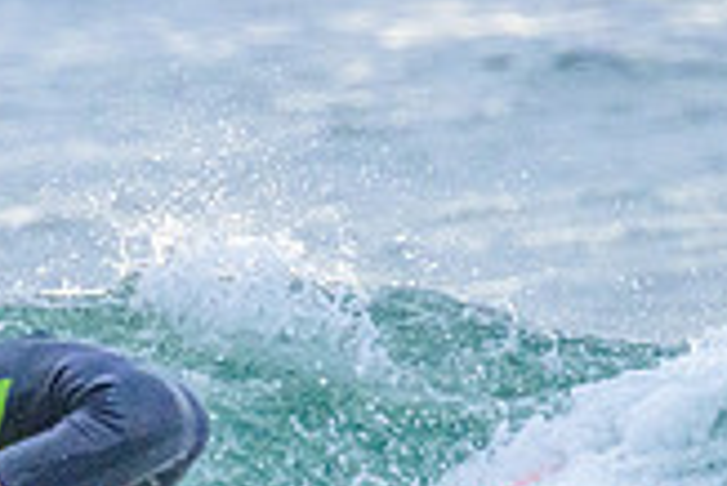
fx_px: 61687
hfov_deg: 0.7
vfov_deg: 0.5
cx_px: 22
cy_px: 590
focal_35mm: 3052
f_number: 11
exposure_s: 1/2000
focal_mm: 800
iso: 4500
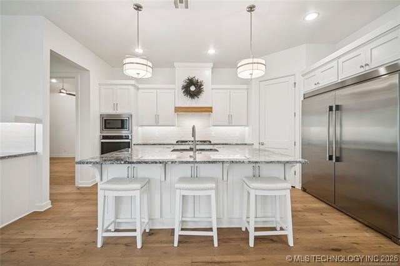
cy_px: 133
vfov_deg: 81.1
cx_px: 200
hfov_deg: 104.3
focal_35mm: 14
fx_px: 155
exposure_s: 1/20
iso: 640
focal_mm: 14
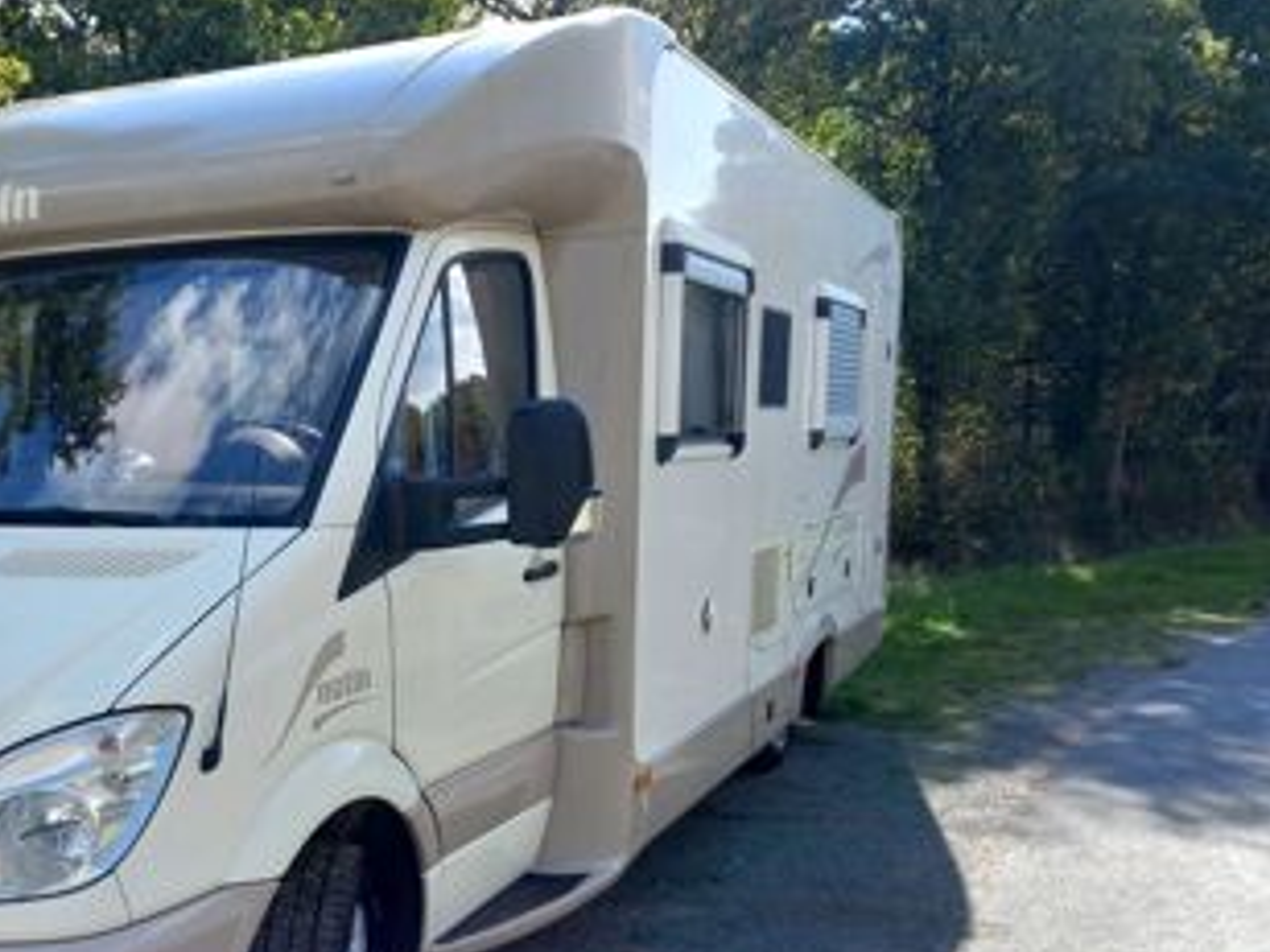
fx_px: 1431
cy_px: 696
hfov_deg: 46.5
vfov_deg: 36.1
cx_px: 355
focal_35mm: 39
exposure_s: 1/263
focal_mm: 4.6
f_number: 2
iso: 25
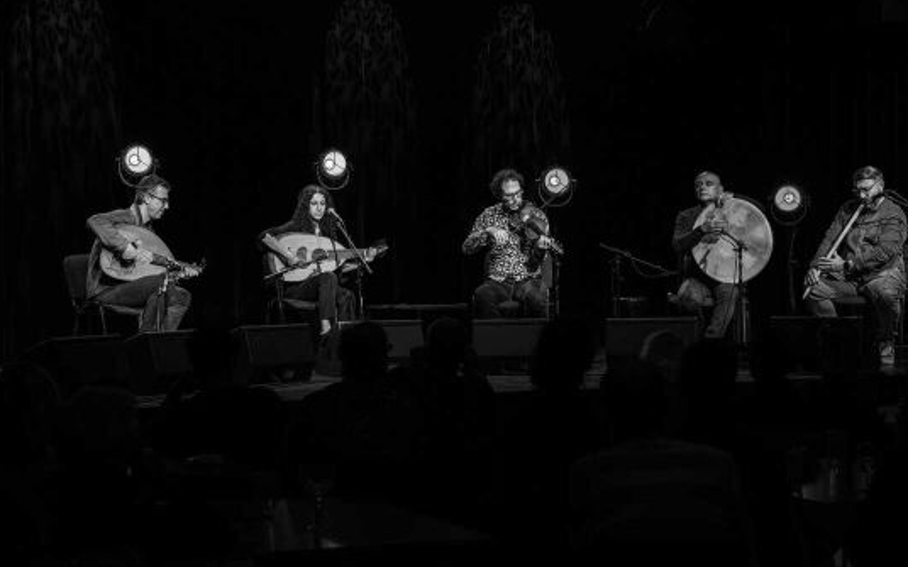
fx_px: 2004
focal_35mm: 81
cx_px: 498
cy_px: 234
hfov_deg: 25.5
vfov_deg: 16.1
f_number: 4
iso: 1000
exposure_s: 1/100
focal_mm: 47.6
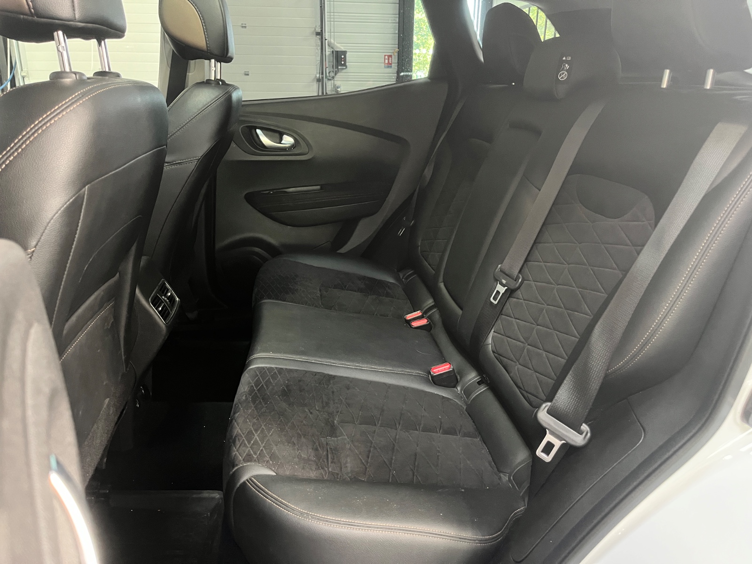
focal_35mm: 26
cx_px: 376
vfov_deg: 53.1
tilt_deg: -19.9
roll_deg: -0.1
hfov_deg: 67.3
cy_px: 282
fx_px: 565
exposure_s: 1/25
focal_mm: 5.1
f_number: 1.6
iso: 640
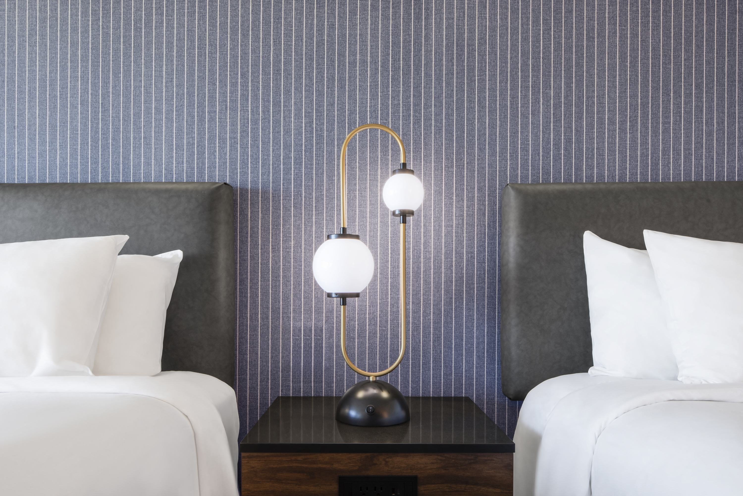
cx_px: 372
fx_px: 495
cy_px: 248
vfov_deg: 53.1
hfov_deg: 73.7
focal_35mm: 24
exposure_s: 5
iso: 500
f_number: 16
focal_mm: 24
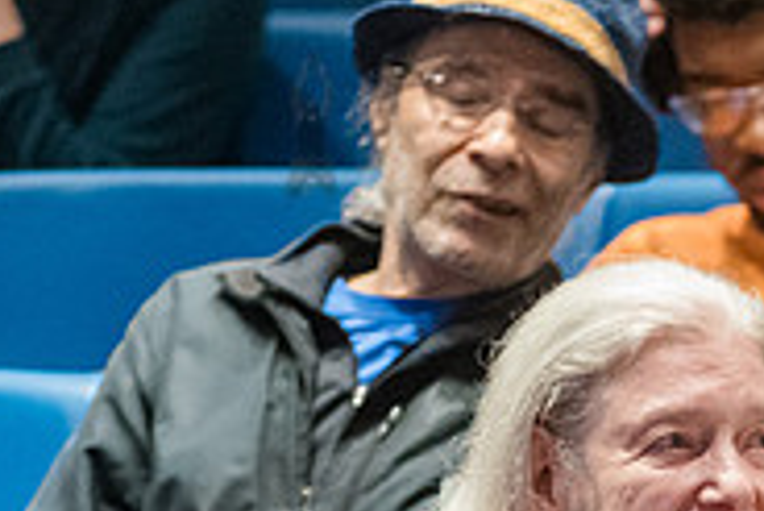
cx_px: 1202
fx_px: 13380
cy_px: 980
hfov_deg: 3.3
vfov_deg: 2.2
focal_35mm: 630
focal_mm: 135
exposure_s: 1/200
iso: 6400
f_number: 4
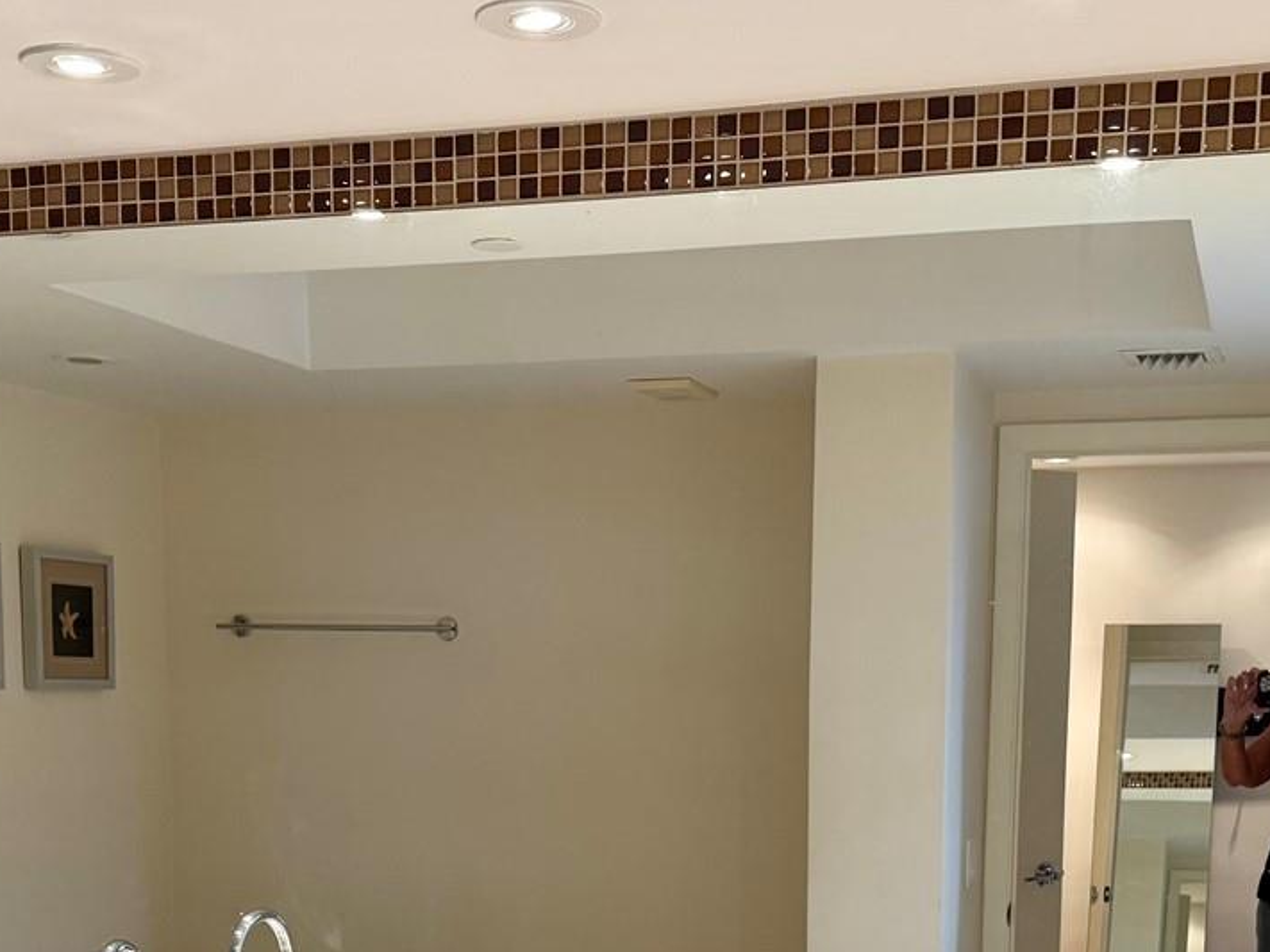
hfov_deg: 35.5
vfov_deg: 25.9
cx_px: 602
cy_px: 898
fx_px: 1981
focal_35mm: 54
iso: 160
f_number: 1.78
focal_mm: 6.76
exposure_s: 1/60
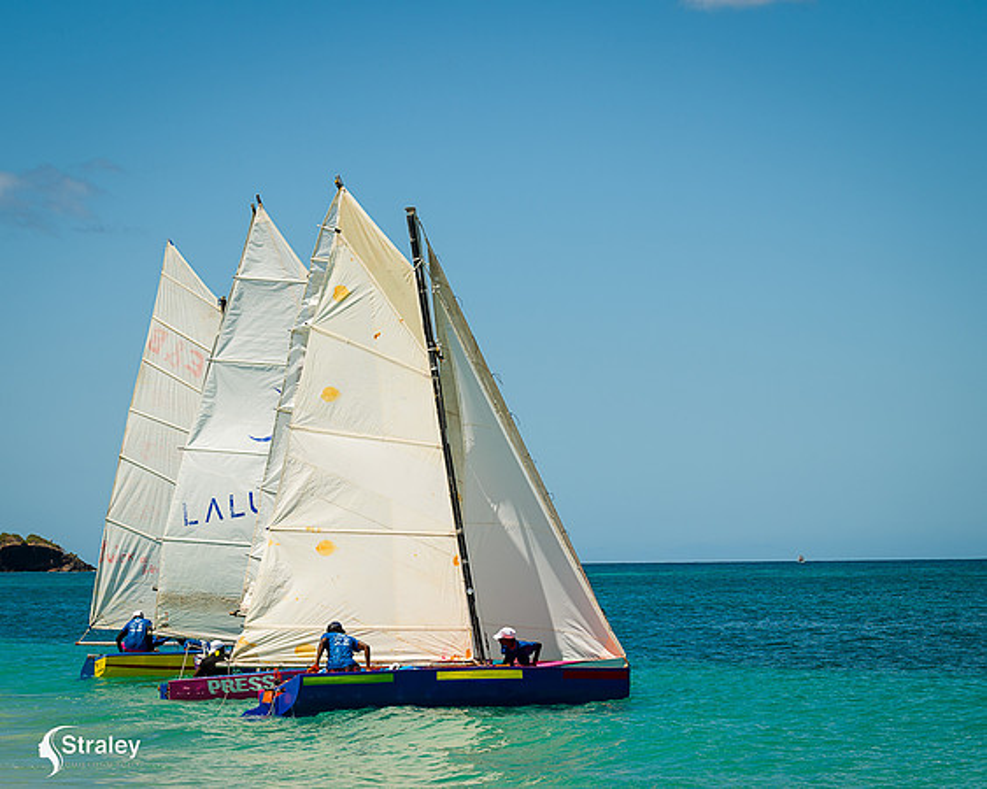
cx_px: 444
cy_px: 380
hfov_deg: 14.2
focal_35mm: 136
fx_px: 3974
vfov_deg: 11.3
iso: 72
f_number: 8
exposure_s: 1/320
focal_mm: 105
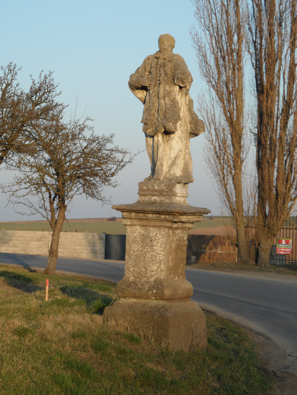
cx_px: 148
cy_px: 198
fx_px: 1144
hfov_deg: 14.8
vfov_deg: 19.6
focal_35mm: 100
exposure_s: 1/250
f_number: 4.4
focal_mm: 16.3
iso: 80
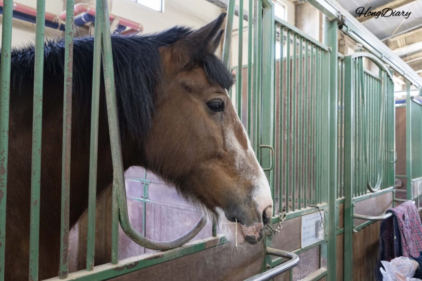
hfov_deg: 63.7
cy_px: 140
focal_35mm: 29
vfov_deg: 45.0
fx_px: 340
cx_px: 211
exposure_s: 1/160
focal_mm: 29
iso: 6400
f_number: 4
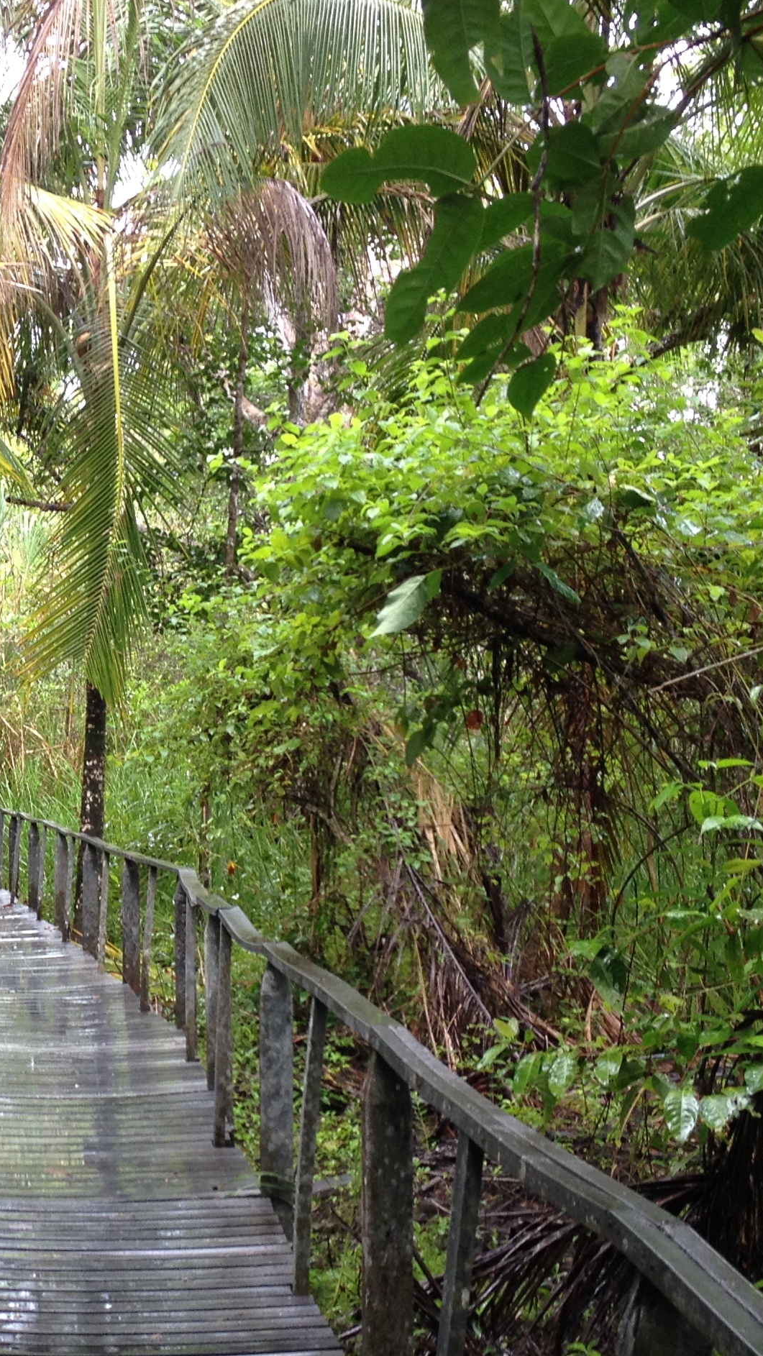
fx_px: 2374
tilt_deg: -3.7
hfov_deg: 17.9
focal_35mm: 66
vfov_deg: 31.8
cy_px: 798
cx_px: 20
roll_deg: -0.3
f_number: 2.4
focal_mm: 4.28
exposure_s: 1/60
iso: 50
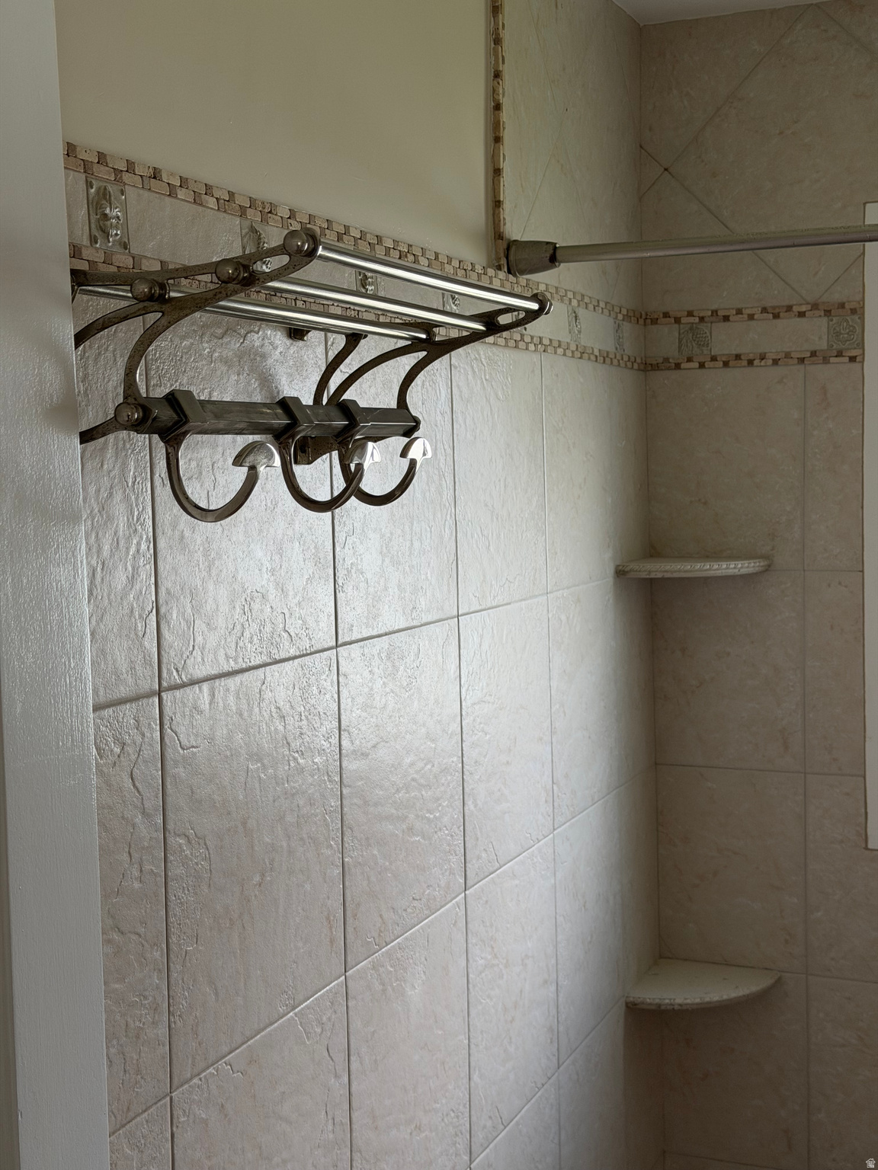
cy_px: 585
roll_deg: +3.8
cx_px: 439
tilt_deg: -3.1
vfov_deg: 39.7
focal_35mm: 48
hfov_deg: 30.3
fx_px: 1623
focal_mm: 6.76
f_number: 1.78
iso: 80
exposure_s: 1/121
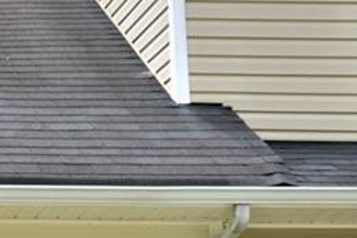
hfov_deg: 15.6
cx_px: -221
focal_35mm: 118
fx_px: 1169
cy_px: 312
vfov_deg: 11.3
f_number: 7.1
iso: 100
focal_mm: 20
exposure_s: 1/200
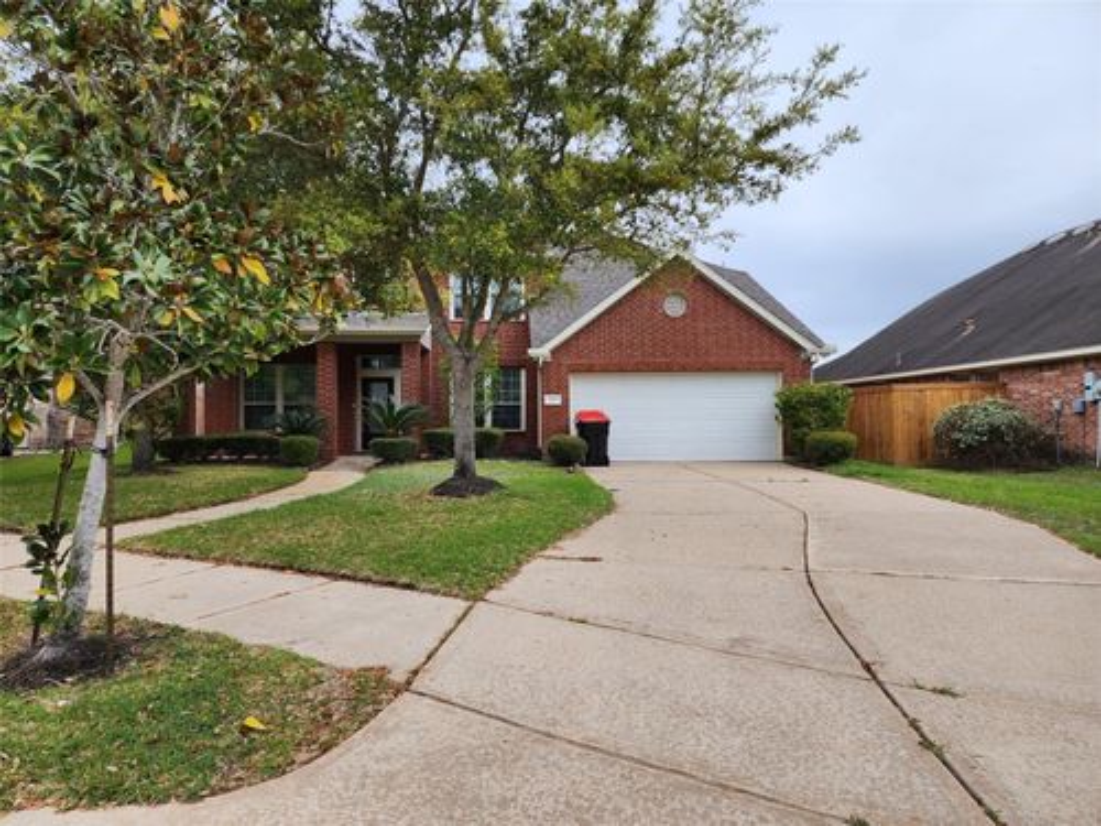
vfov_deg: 58.9
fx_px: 732
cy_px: 413
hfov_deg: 73.9
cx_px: 550
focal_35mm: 23
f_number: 1.8
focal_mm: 6.4
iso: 12
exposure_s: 1/479
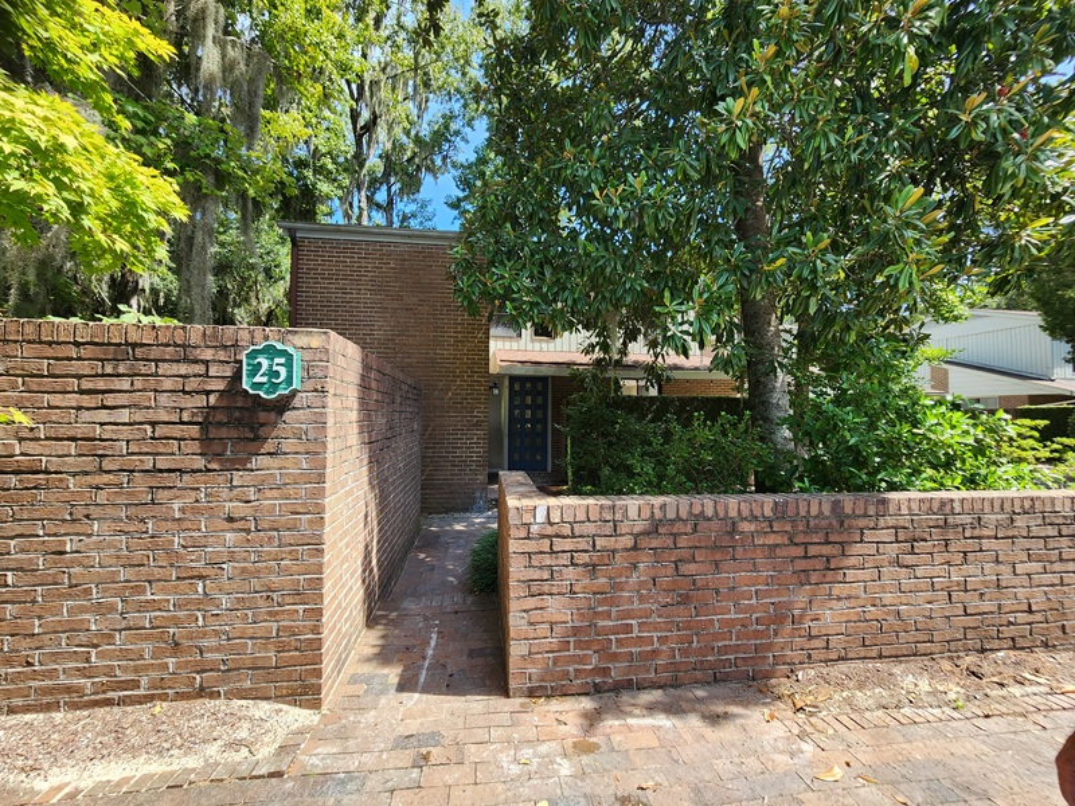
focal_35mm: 13
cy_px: 403
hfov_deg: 106.2
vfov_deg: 89.9
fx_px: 404
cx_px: 538
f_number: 2.2
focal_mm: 2.2
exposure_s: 1/365
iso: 50
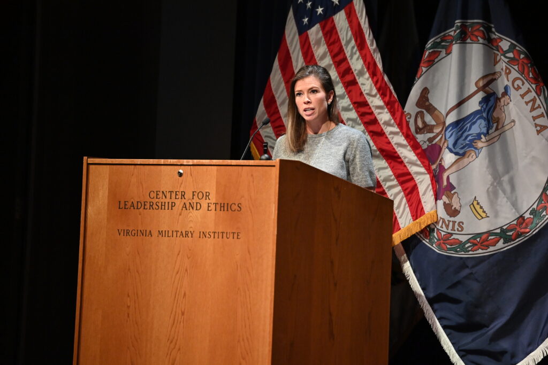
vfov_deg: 6.9
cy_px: 182
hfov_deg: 10.3
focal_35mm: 200
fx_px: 3045
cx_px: 274
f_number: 4
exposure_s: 1/320
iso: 4000
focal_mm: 200
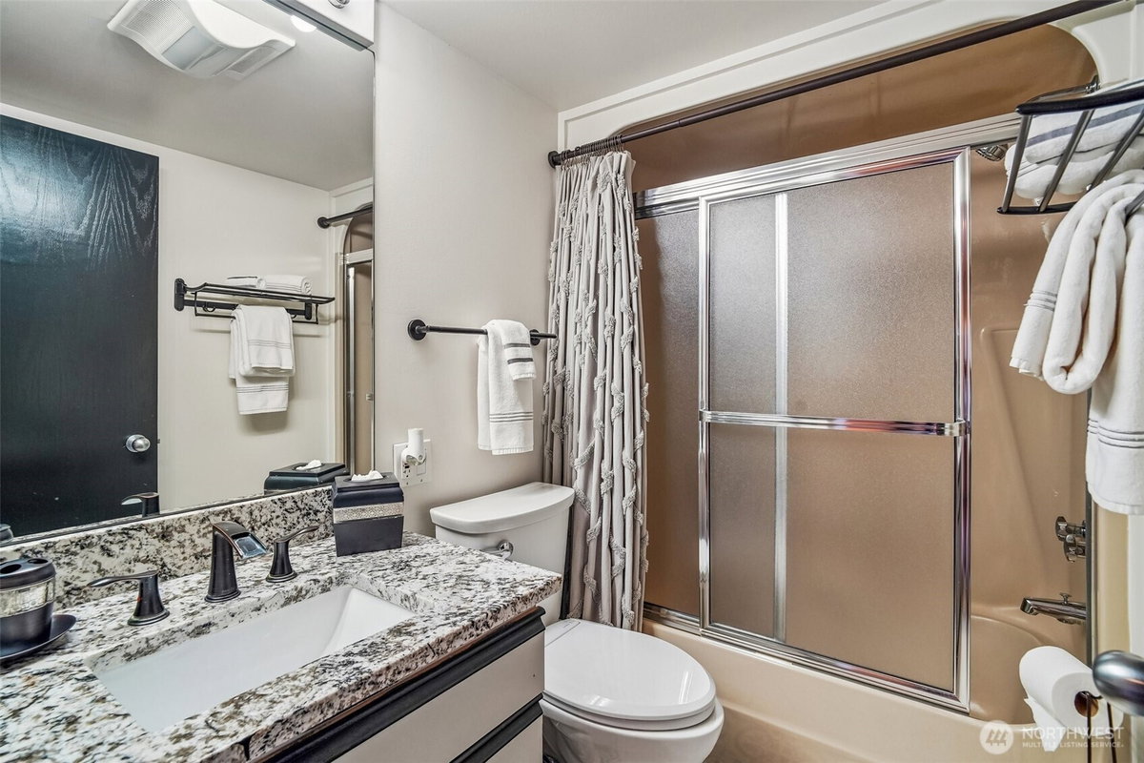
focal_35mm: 16
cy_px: 382
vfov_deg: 73.7
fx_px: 508
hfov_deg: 96.7
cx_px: 572
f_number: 8
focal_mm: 16
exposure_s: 1/50
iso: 1600
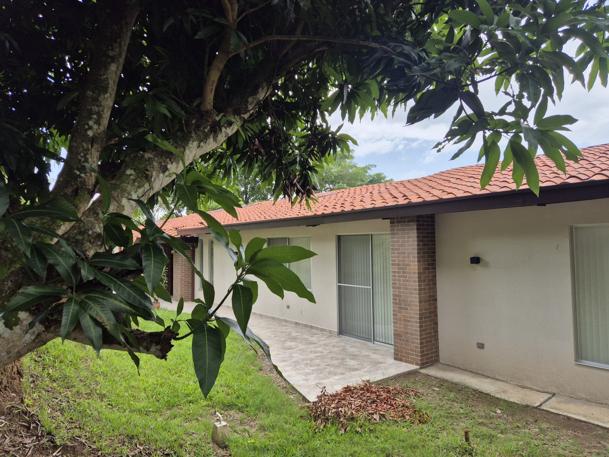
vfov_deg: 58.9
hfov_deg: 73.9
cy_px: 228
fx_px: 405
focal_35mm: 23
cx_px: 304
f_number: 1.8
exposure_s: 1/740
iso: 25
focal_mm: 5.4
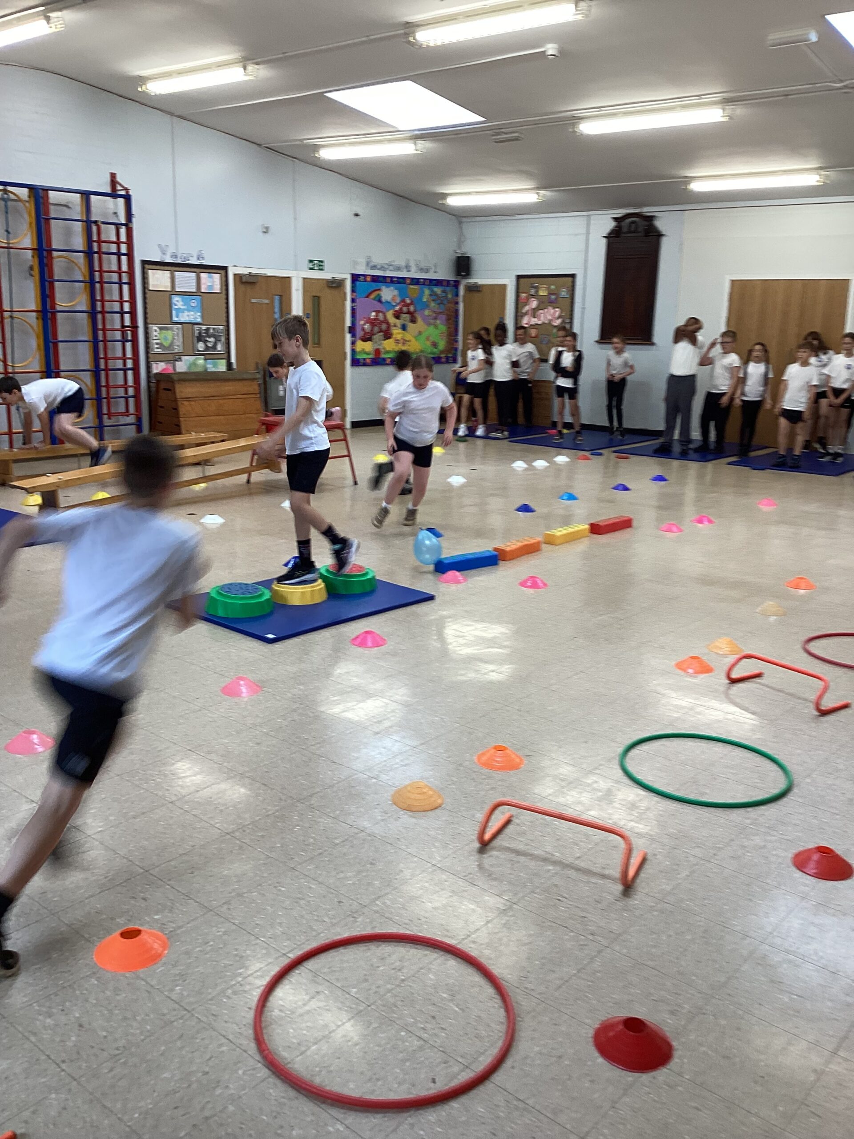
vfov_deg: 58.4
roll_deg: -1.3
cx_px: 427
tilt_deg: -14.9
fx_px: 1020
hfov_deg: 45.4
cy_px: 570
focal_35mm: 31
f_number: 2.4
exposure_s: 1/50
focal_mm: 3.3
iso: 50
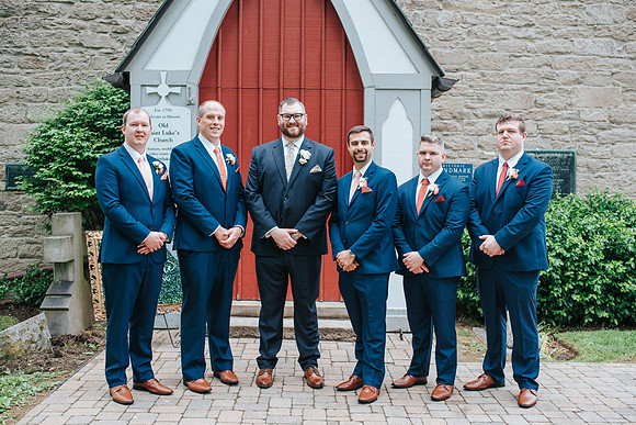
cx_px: 323
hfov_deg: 50.1
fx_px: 680
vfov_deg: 34.7
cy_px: 211
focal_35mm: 38
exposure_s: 1/1250
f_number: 3.2
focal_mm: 35
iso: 900
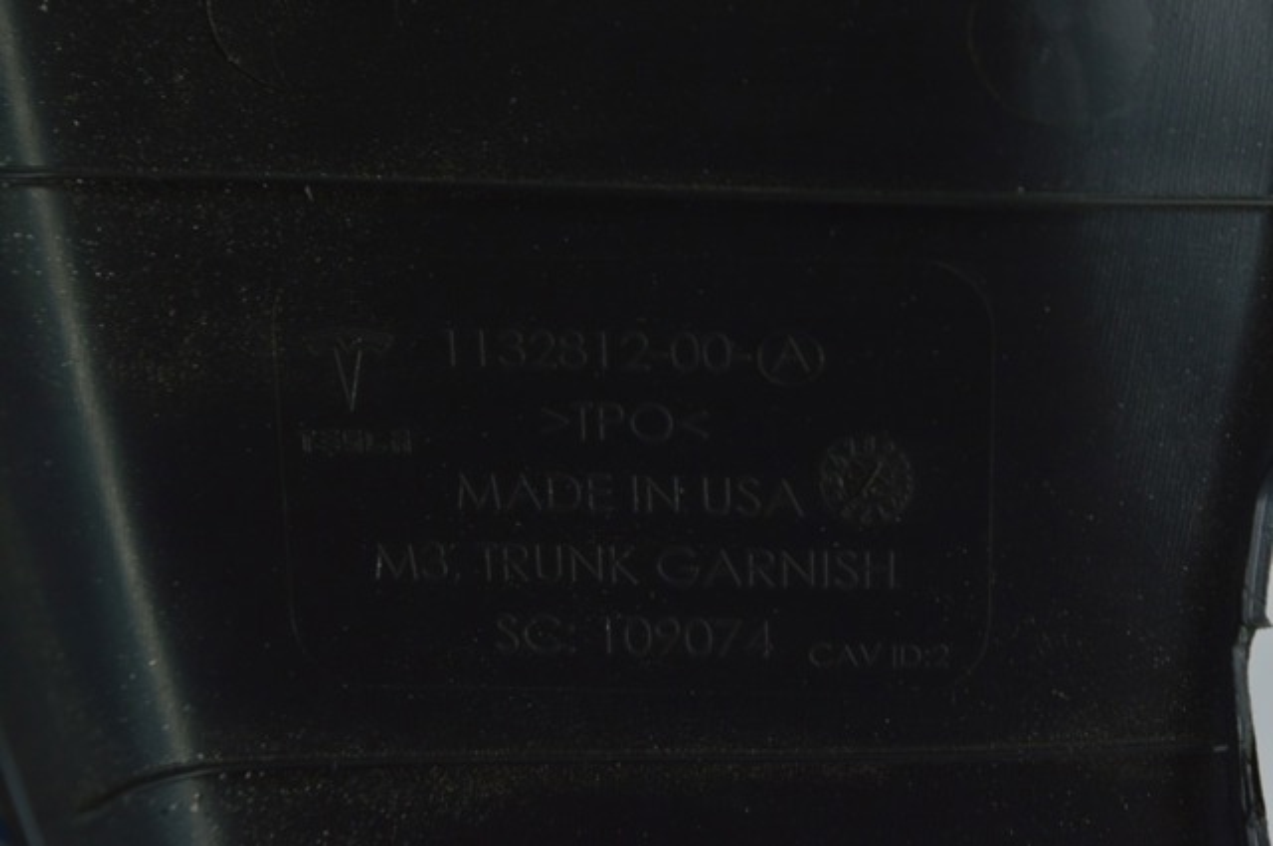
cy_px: 423
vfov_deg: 16.5
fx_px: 2914
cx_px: 636
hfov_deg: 24.6
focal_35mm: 82
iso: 400
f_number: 5.6
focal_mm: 55
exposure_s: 1/60
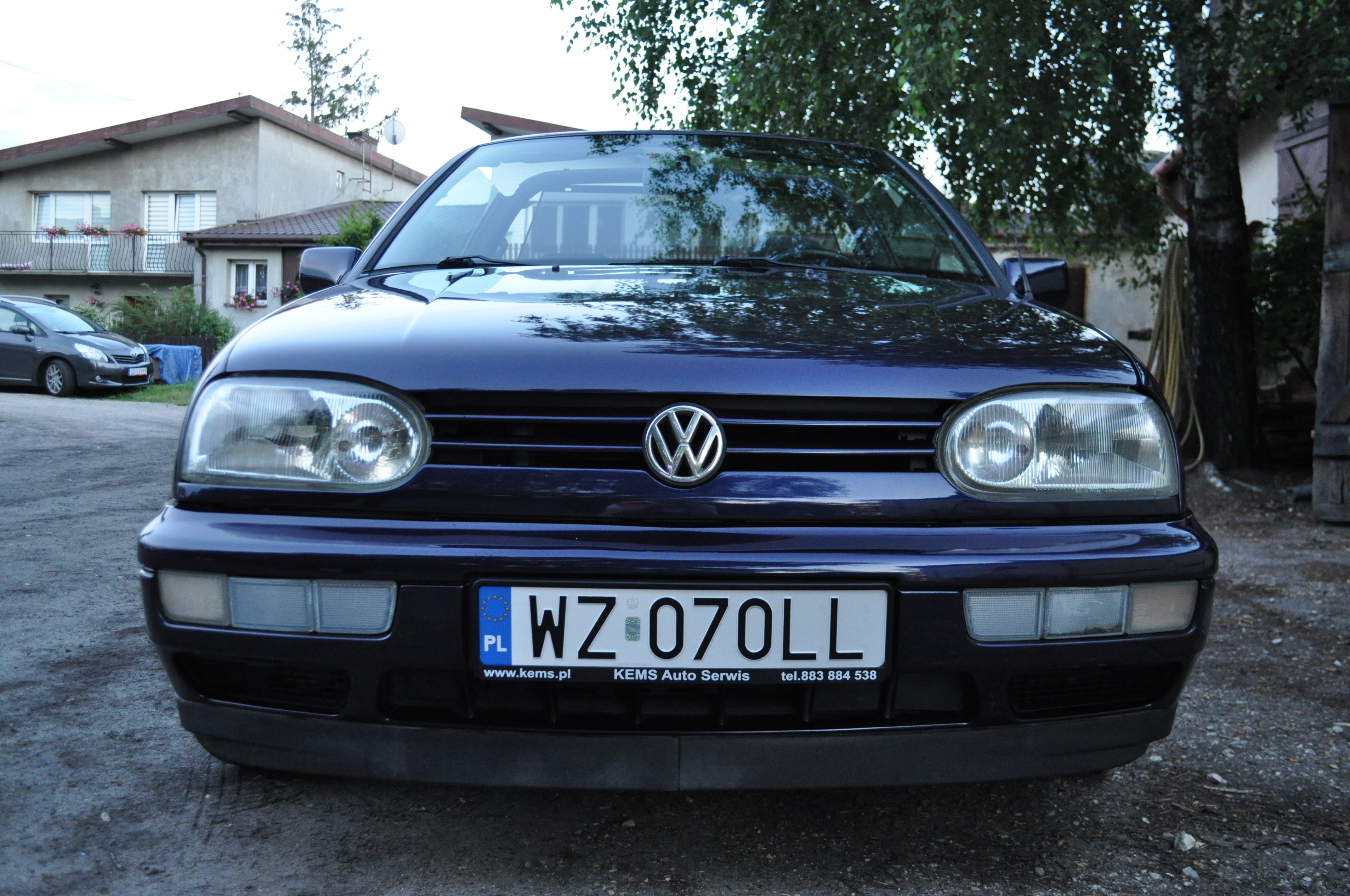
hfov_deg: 57.3
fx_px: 1236
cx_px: 675
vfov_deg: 39.9
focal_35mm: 33
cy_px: 448
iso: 1600
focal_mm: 22
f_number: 4
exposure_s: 1/30
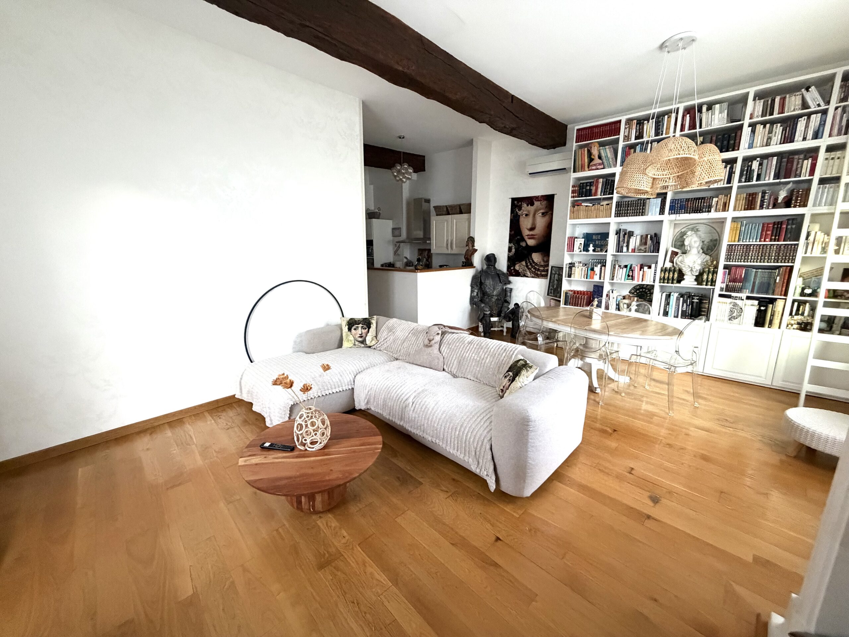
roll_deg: -0.3
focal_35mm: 14
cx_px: 424
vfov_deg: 85.7
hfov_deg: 102.1
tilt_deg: -11.8
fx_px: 343
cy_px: 318
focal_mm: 2.22
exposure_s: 1/60
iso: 800
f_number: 2.2
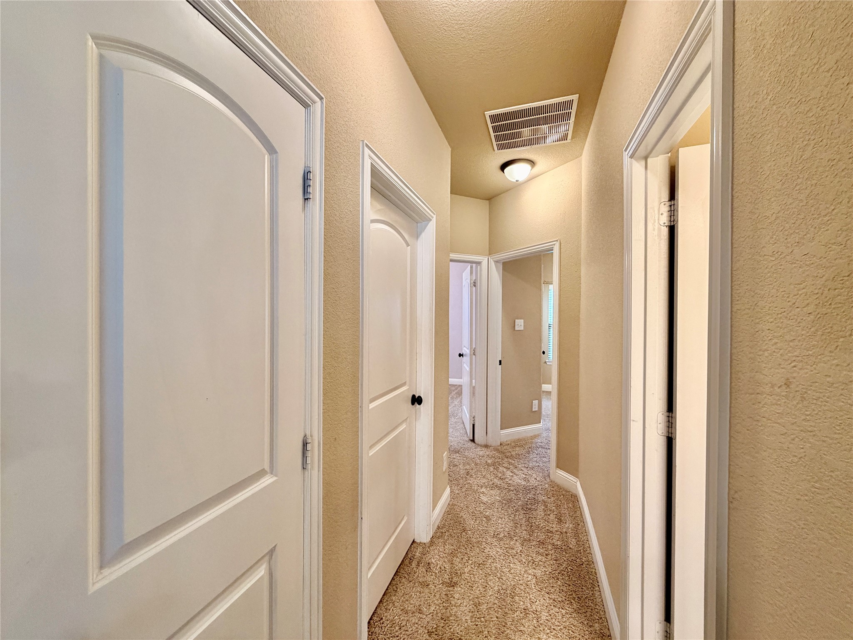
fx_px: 345
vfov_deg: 85.7
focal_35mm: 14
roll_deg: -0.3
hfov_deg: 102.1
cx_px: 426
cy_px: 320
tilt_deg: -0.3
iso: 250
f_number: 2.2
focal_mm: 2.22
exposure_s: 1/60
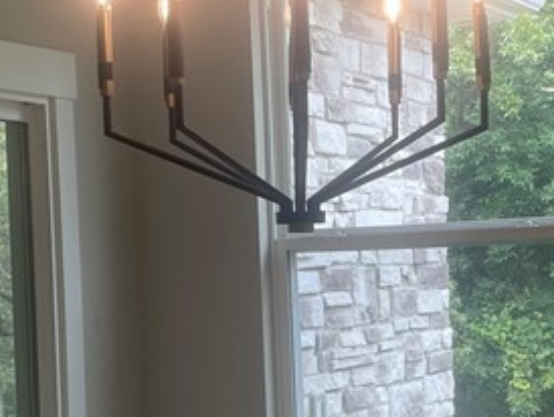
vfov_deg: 15.2
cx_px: 350
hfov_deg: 20.2
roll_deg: +2.3
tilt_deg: -1.6
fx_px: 1554
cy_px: 344
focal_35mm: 97
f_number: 1.6
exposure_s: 1/241
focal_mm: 4.2
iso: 32
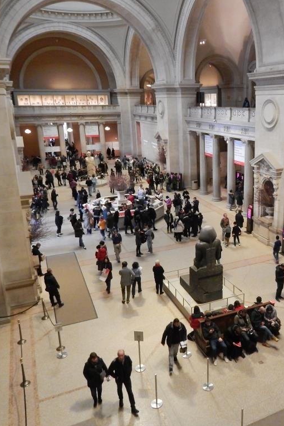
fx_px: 379
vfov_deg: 58.7
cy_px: 213
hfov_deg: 39.9
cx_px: 216
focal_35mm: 32
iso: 640
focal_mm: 4
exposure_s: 1/30
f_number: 3
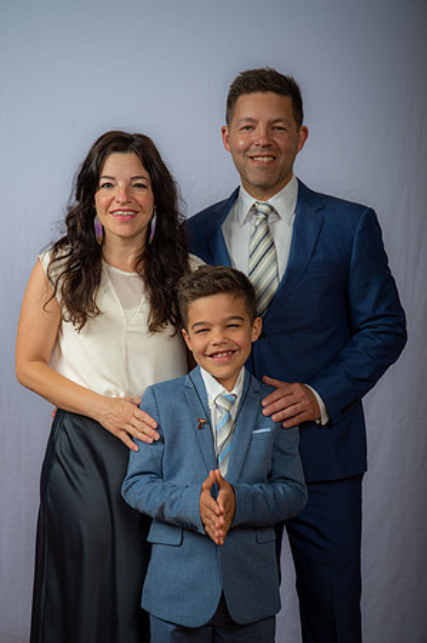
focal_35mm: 65
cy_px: 322
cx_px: 214
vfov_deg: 31.0
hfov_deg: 20.9
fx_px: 1159
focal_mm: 65
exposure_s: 1/200
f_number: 6.3
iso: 250
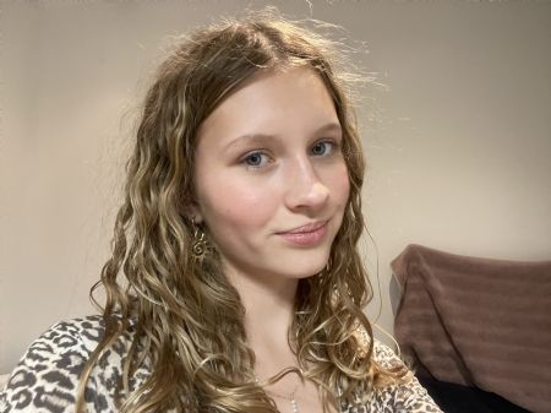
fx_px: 366
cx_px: 276
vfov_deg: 58.8
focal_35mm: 23
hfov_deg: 74.0
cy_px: 206
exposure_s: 1/50
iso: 320
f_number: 2.2
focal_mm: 2.71
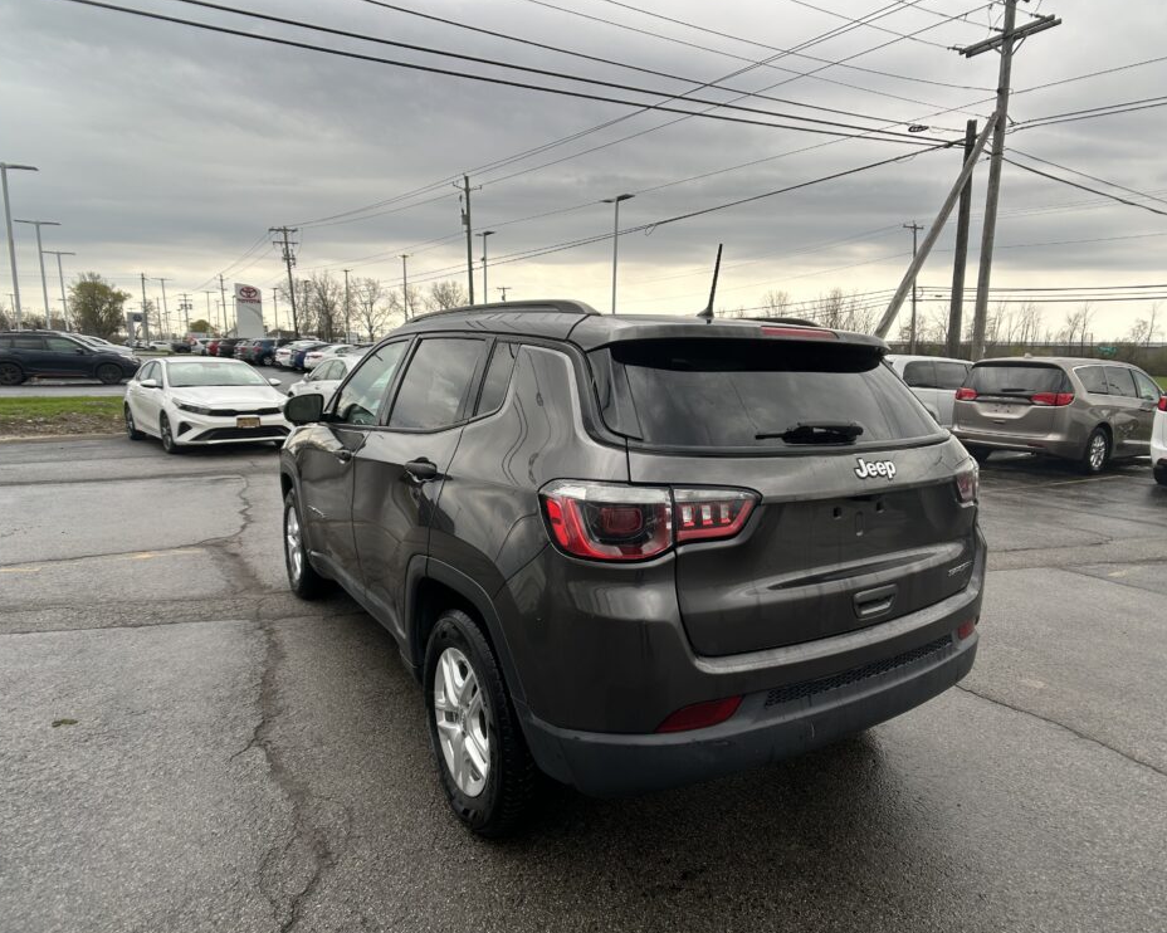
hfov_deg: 62.2
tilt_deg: -9.7
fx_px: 967
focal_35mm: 28
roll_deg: -2.1
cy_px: 468
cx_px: 605
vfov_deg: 51.5
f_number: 1.5
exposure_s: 1/1808
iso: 50
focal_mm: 5.7
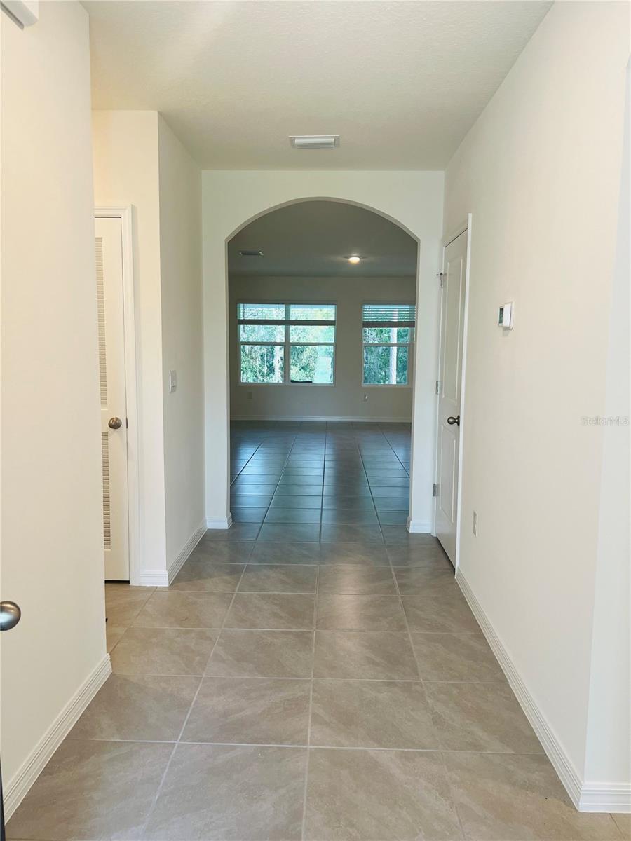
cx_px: 316
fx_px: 632
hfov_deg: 53.1
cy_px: 420
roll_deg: -0.8
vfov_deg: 67.3
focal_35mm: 26
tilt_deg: -6.8
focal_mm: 5.7
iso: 125
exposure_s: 1/120
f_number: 1.5
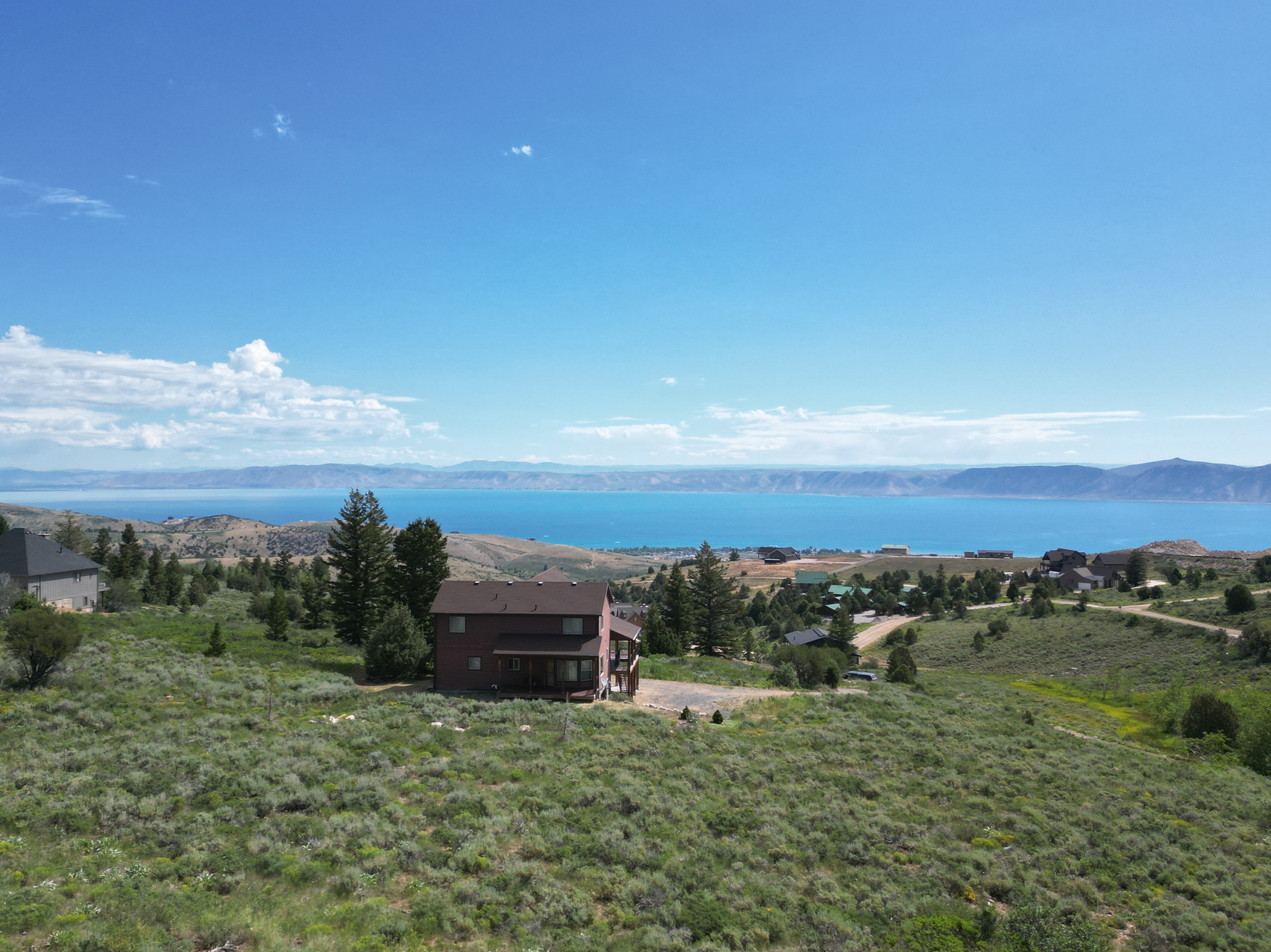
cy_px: 475
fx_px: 1065
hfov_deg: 61.6
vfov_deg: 48.2
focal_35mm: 29
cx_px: 599
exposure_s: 1/3200
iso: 130
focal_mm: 6.72
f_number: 1.7
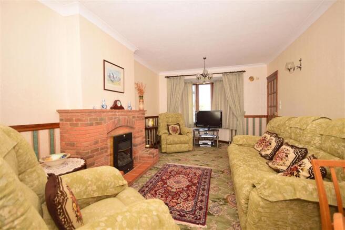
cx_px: 172
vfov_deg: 77.3
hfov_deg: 100.4
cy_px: 115
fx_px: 144
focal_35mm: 15
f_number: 5
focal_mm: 10
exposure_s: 1/80
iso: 200
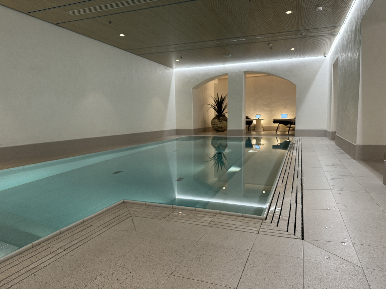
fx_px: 268
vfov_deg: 56.8
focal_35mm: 24
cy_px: 144
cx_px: 193
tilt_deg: -5.7
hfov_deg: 71.6
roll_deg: +0.5
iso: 200
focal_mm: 6.76
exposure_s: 1/81
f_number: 1.78
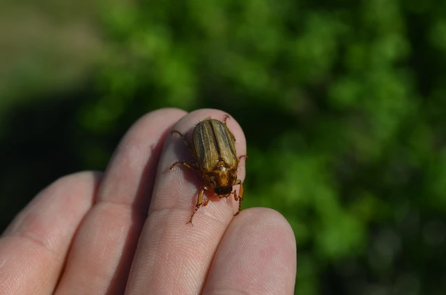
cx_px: 223
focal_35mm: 82
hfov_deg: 24.7
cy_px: 148
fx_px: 1019
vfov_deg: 16.5
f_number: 8
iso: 100
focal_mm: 55
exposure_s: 1/400
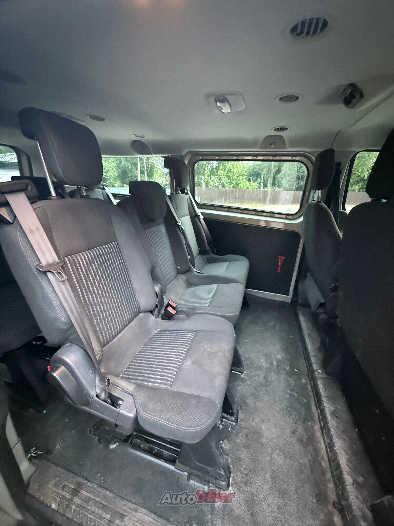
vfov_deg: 102.1
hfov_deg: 85.7
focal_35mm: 14
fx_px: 212
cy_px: 263
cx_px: 197
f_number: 2.2
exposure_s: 1/38
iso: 1600
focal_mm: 2.22
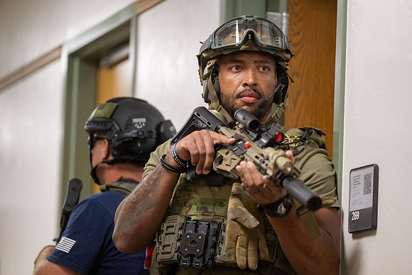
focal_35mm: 200
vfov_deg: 6.9
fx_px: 2289
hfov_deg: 10.3
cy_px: 138
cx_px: 206
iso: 2000
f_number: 2.8
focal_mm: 200
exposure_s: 1/500
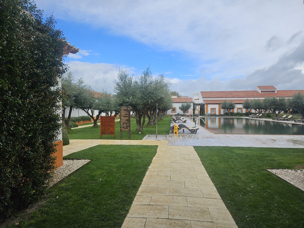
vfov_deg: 58.9
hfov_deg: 73.9
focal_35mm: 23
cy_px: 114
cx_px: 152
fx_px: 202
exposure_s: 1/1742
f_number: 1.8
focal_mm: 5.4
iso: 25
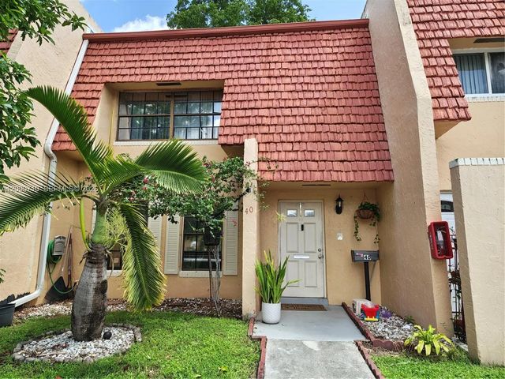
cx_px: 252
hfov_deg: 71.6
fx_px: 350
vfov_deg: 56.8
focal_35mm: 24
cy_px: 190
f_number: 1.8
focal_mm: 5.41
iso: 151
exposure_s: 1/200
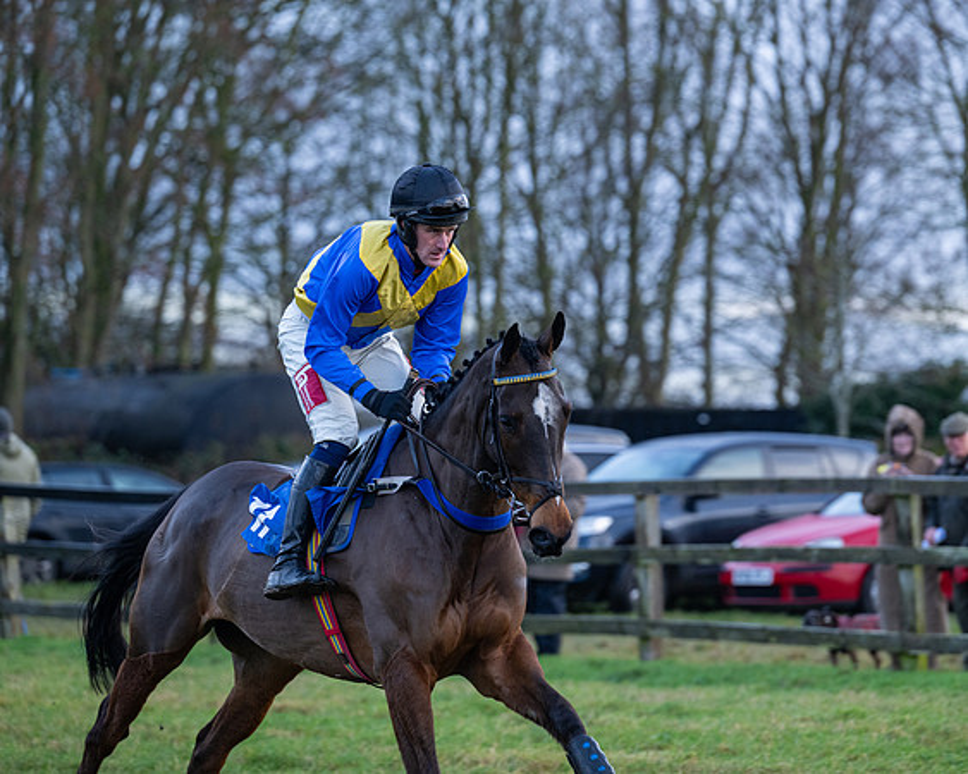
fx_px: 5322
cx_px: 501
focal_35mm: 186
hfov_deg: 10.4
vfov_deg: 8.3
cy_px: 387
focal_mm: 165
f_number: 4
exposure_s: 1/500
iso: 800
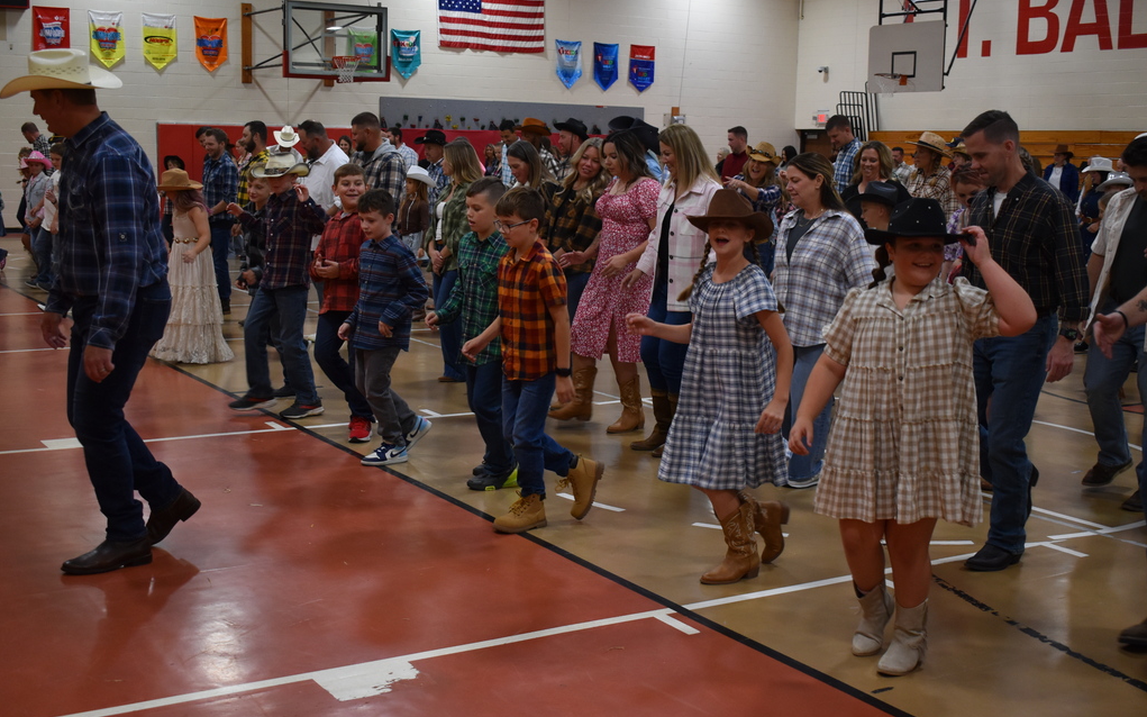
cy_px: 349
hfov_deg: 43.5
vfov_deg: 28.0
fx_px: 1438
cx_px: 573
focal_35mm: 46
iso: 1000
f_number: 4.2
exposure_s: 1/125
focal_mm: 30
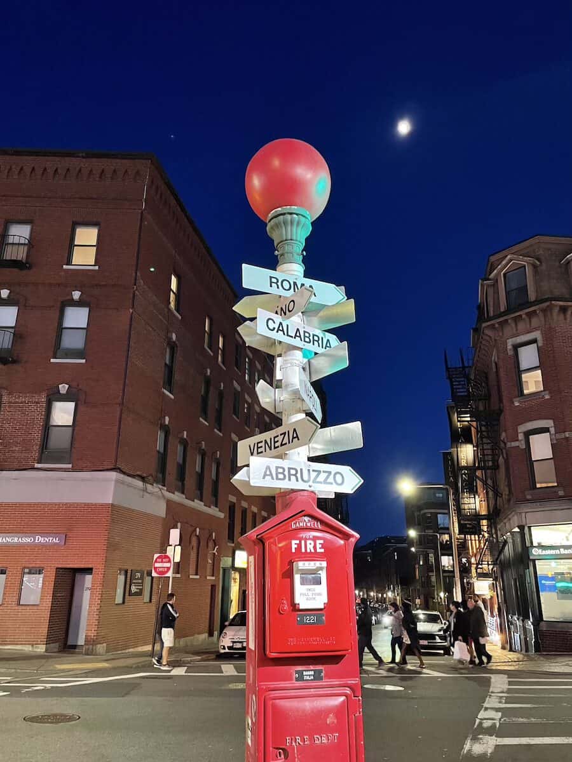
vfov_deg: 67.3
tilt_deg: +20.3
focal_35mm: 26
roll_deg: +1.5
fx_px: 573
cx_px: 286
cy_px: 381
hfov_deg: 53.1
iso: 500
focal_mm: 4.2
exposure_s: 1/30
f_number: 1.6
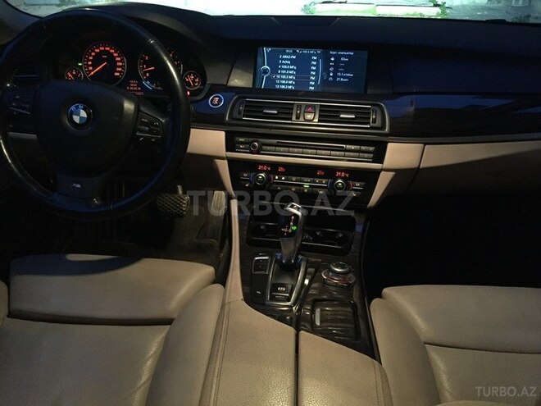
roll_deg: +2.9
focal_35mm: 29
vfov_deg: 48.2
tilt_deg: -28.3
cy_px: 203
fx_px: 453
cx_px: 270
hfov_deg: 61.7
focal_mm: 4.15
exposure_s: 1/17
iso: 800
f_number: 2.2
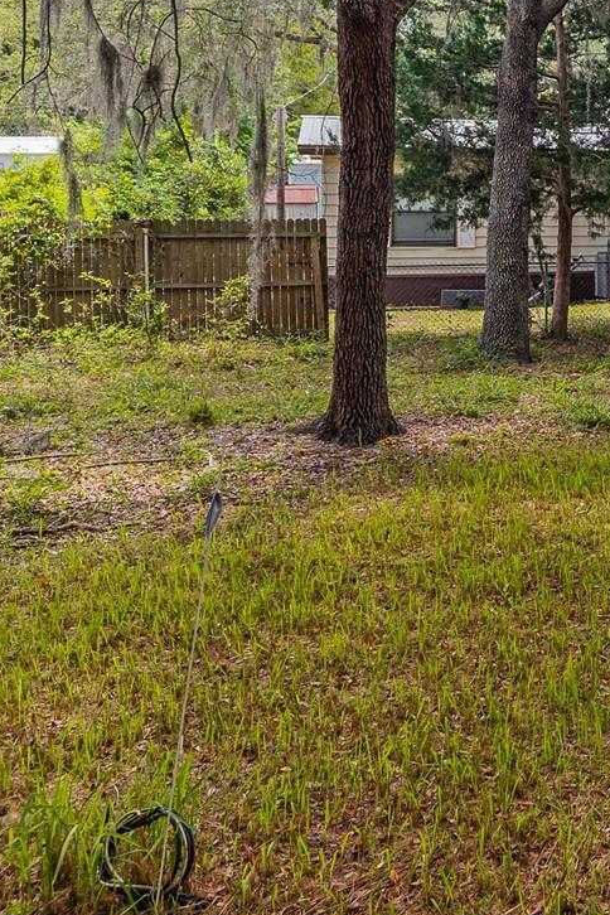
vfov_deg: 35.4
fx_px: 1398
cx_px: 920
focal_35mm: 55
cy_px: 218
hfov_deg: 20.8
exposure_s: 1/1500
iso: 400
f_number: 1.8
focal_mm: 8.67
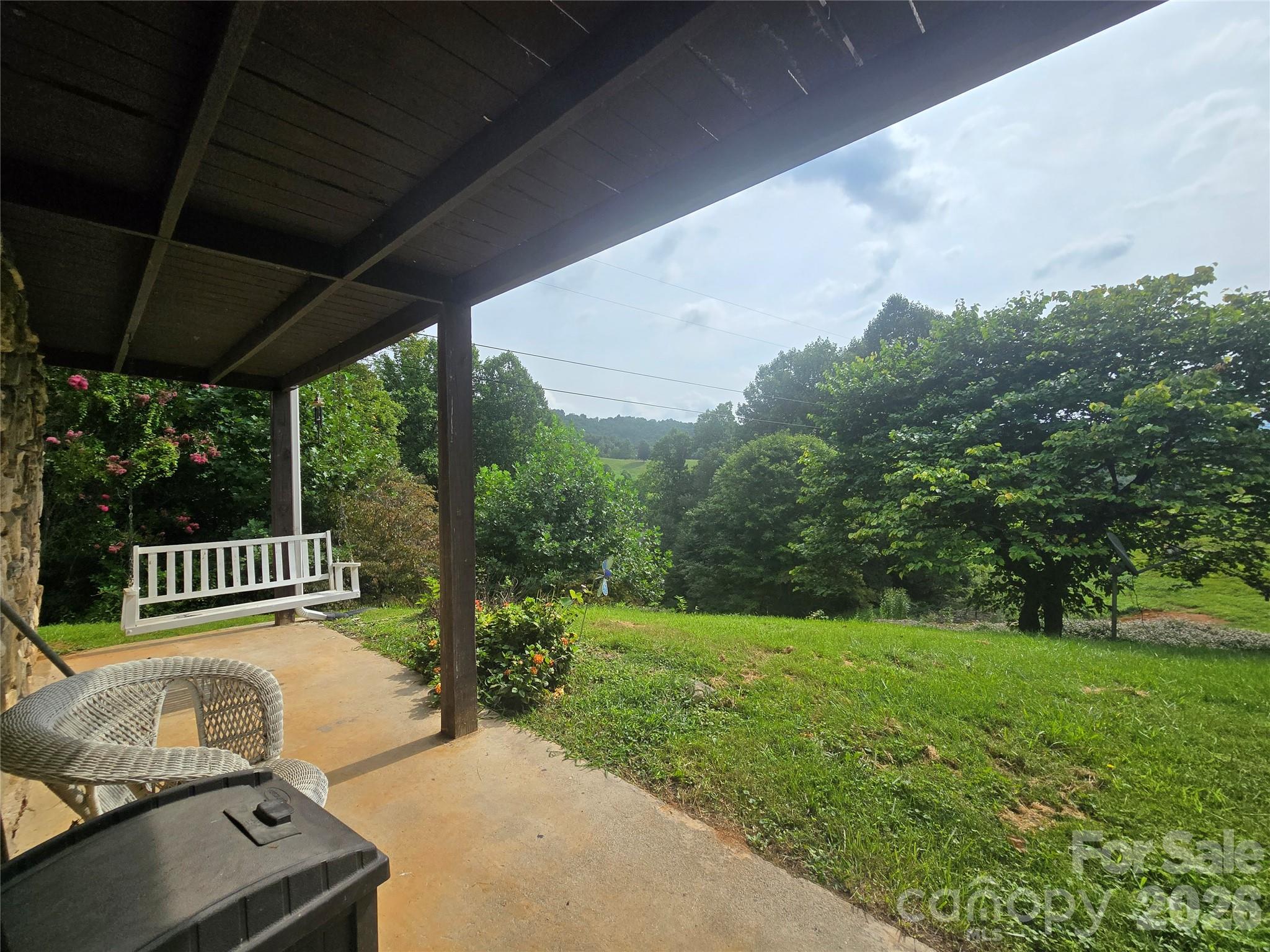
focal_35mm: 13
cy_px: 476
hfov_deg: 106.2
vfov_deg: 89.9
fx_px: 477
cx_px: 635
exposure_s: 1/2664
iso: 50
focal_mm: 2.2
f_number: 2.2
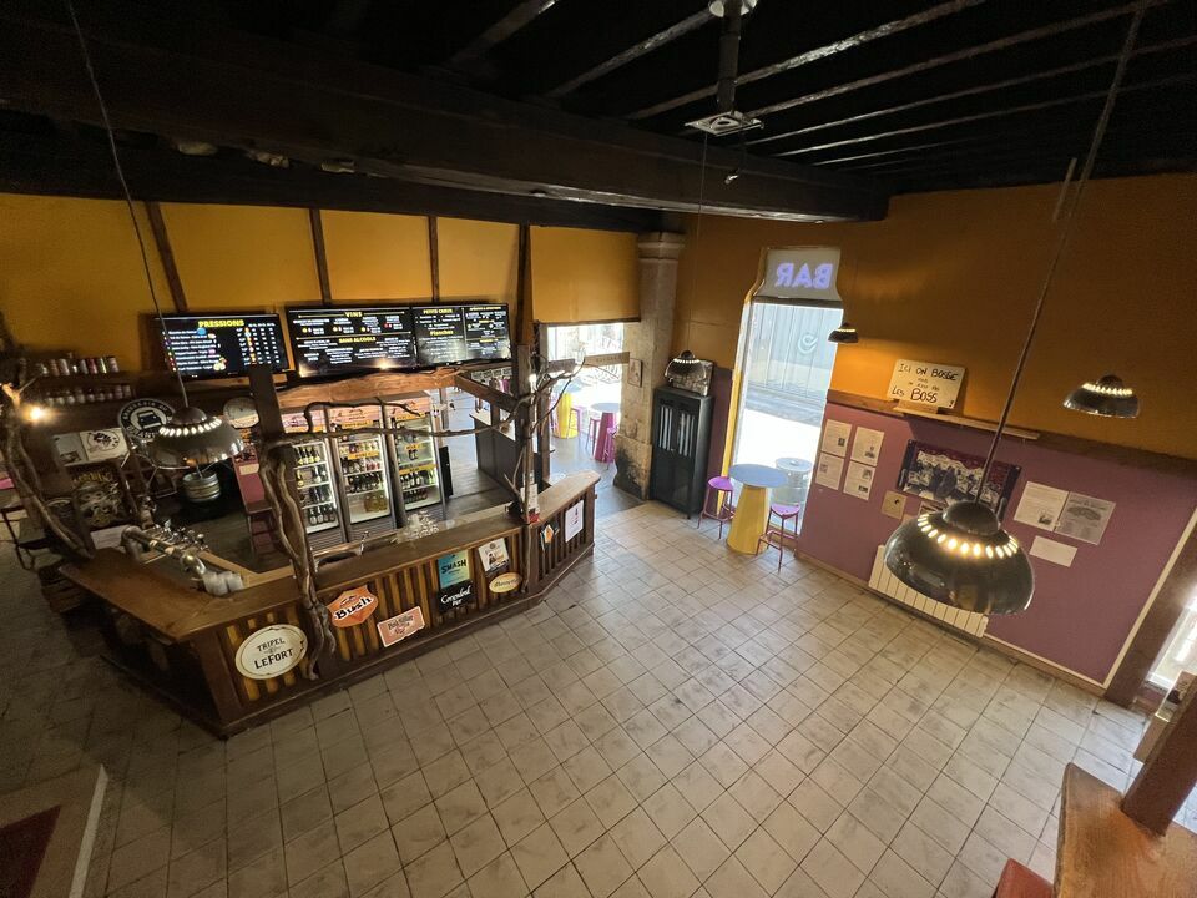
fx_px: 450
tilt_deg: -19.4
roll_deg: -1.9
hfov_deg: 106.2
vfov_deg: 89.9
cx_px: 598
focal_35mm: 13
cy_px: 449
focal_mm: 1.57
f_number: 1.8
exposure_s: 1/65
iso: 250
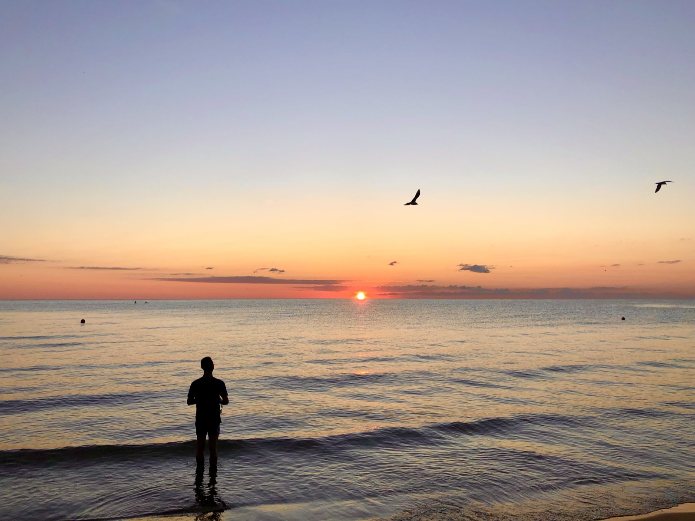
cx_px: 348
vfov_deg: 49.7
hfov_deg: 63.5
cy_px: 260
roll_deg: -0.4
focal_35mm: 28
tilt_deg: +3.5
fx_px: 562
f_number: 1.8
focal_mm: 3.99
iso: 20
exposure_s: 1/533
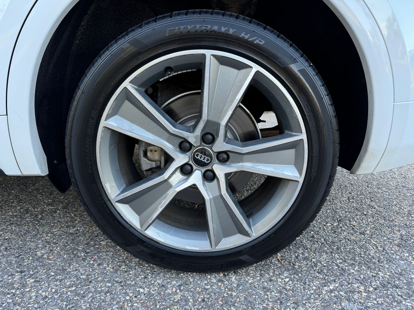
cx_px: 207
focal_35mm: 24
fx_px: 287
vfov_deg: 56.8
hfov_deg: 71.6
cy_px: 155
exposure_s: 1/121
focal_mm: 6.76
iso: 125
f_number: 1.78
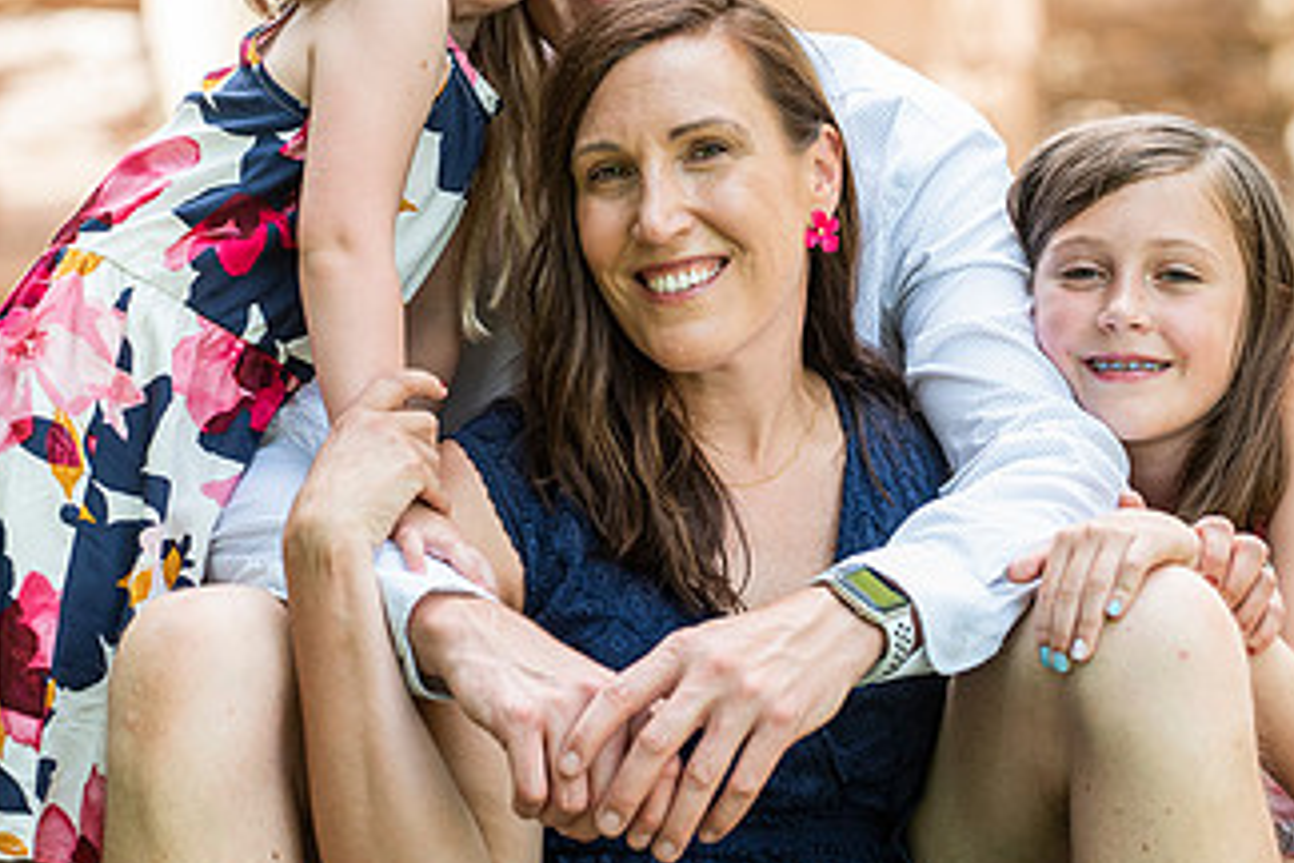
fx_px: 8051
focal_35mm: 224
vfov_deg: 6.1
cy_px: 226
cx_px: 595
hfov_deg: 9.2
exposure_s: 1/640
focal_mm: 125
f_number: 4
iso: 800
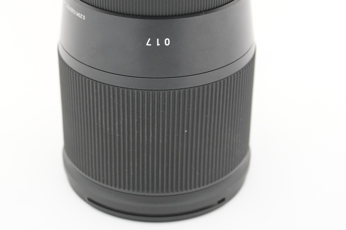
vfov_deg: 17.8
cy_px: 59
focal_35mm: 76
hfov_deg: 26.6
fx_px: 730
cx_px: 155
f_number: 5
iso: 2500
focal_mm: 30
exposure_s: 1/50
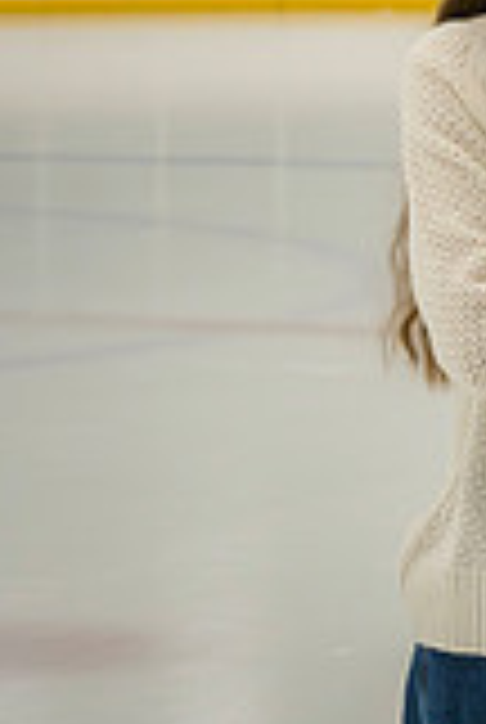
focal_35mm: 223
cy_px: 135
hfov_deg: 6.1
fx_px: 4496
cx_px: 634
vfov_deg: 9.2
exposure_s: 1/250
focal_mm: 80
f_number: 8
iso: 1600
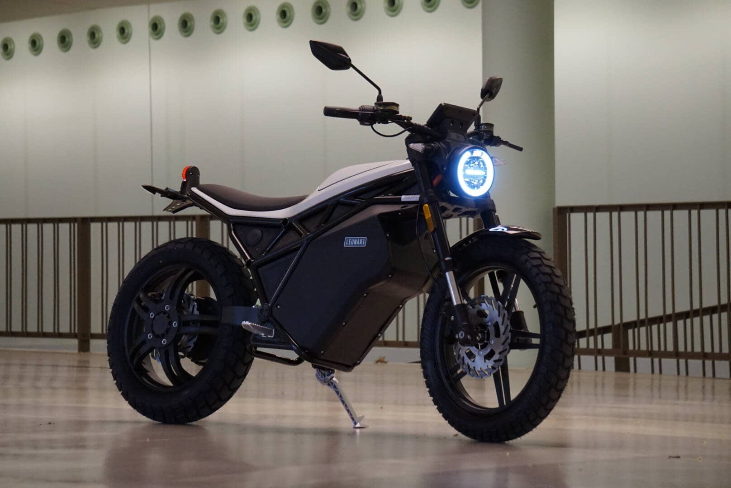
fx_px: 2255
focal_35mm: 111
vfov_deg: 12.4
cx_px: 366
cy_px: 244
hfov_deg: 18.4
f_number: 5
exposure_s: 1/160
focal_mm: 74
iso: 2500
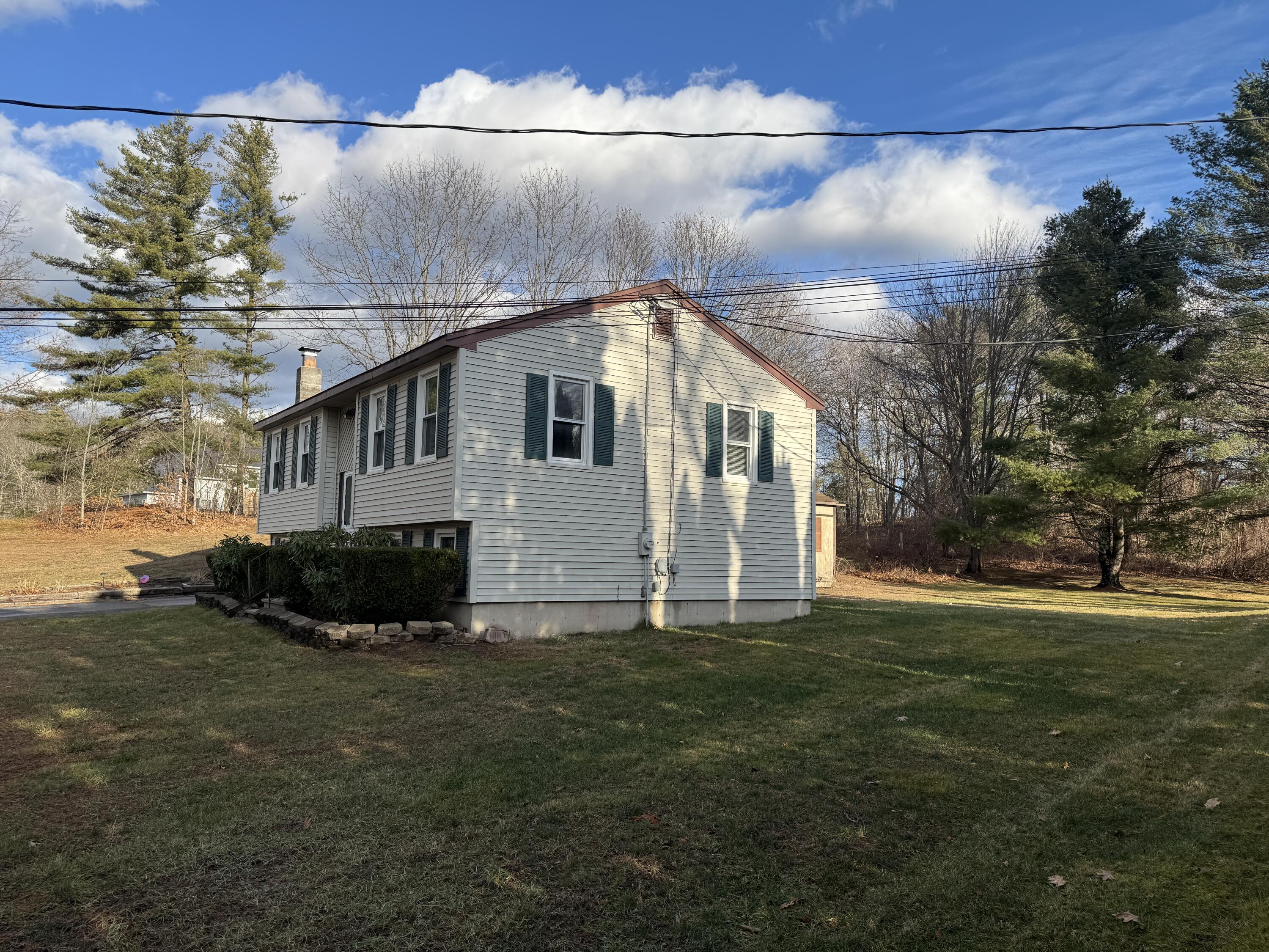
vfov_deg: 56.8
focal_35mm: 24
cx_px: 634
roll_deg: -1.7
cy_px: 476
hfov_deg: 71.6
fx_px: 880
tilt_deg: +6.3
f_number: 1.78
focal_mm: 6.76
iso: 80
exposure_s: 1/2833
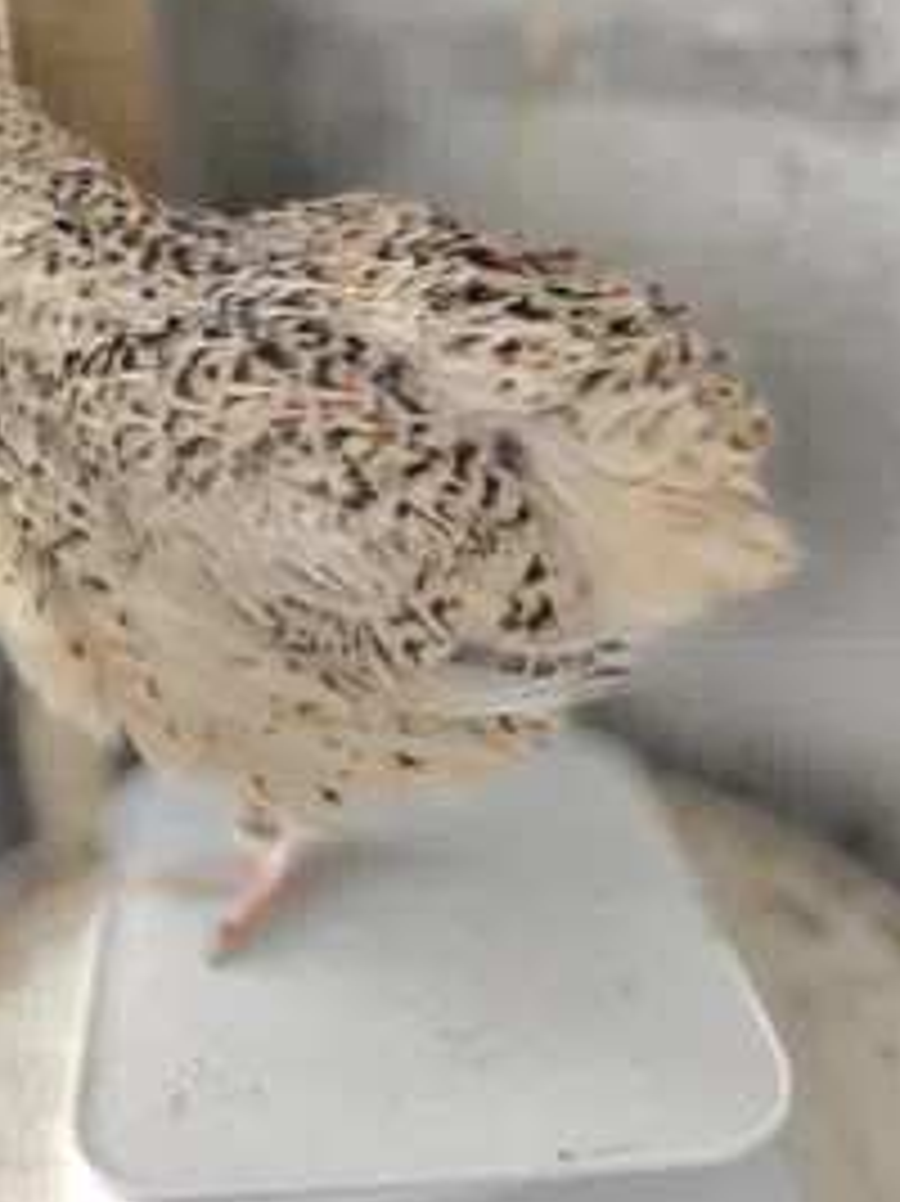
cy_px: 626
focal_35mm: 36
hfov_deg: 39.1
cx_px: 297
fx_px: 1249
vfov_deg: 51.4
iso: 127
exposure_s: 1/50
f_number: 4
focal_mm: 5.25
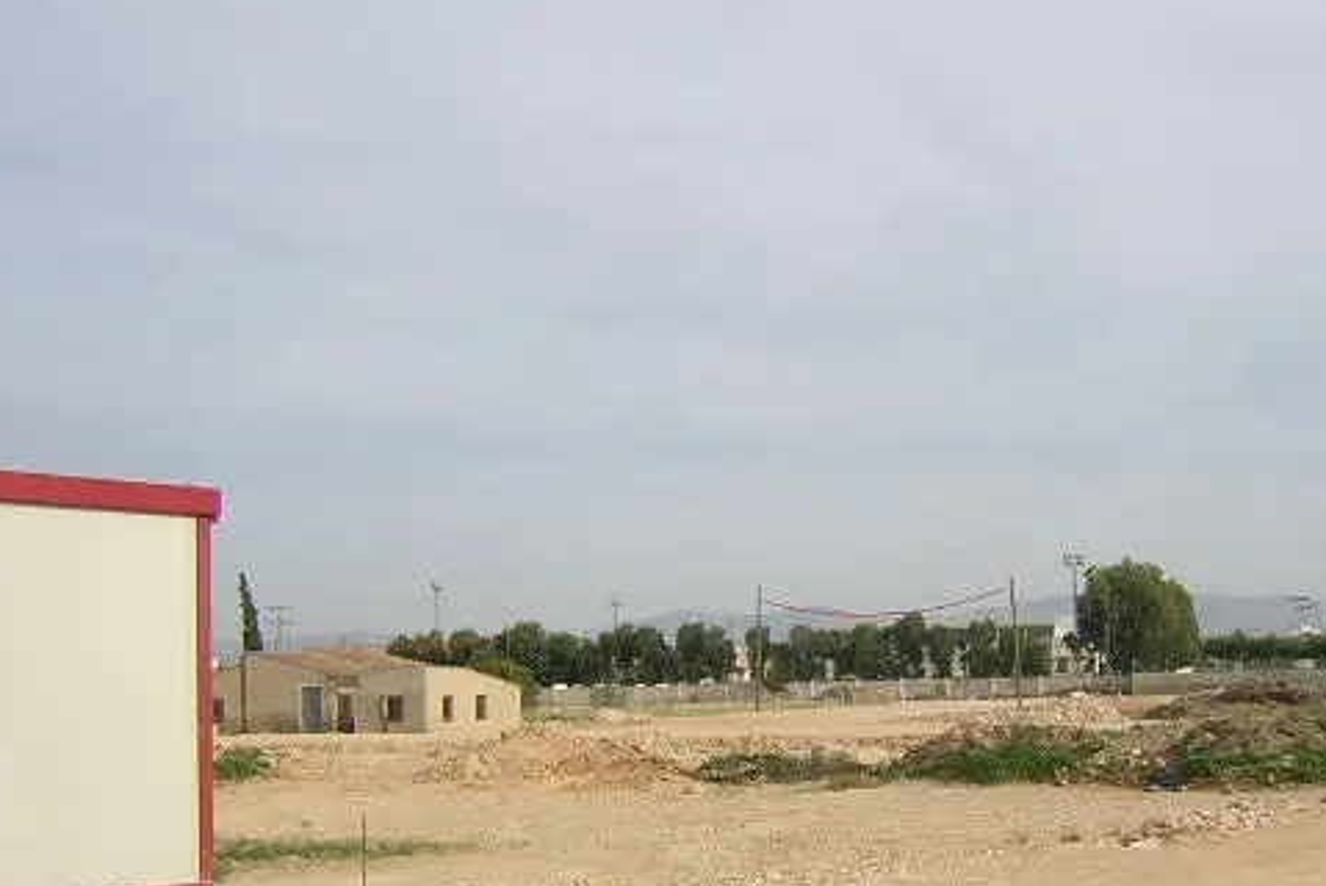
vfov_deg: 26.9
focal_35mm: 50
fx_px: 1843
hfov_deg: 39.4
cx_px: 811
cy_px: 562
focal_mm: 4.7
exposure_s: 1/364
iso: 100
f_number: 5.2
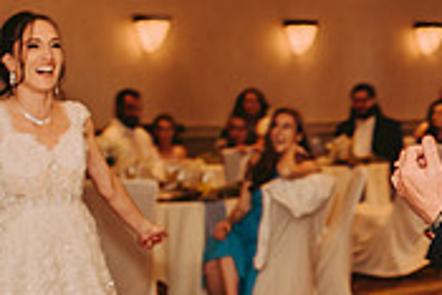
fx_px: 2040
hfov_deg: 12.0
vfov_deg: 8.2
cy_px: 301
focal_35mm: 166
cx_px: 576
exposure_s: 1/125
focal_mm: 50
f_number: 2.5
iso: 800
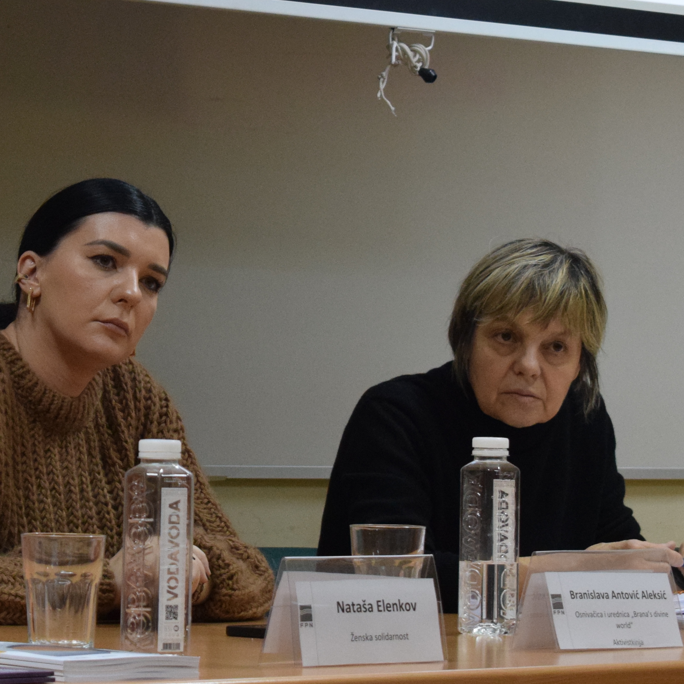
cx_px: 101
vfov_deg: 8.8
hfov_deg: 8.8
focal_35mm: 198
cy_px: 255
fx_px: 4431
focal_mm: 55
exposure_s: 1/50
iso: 1600
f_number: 5.6
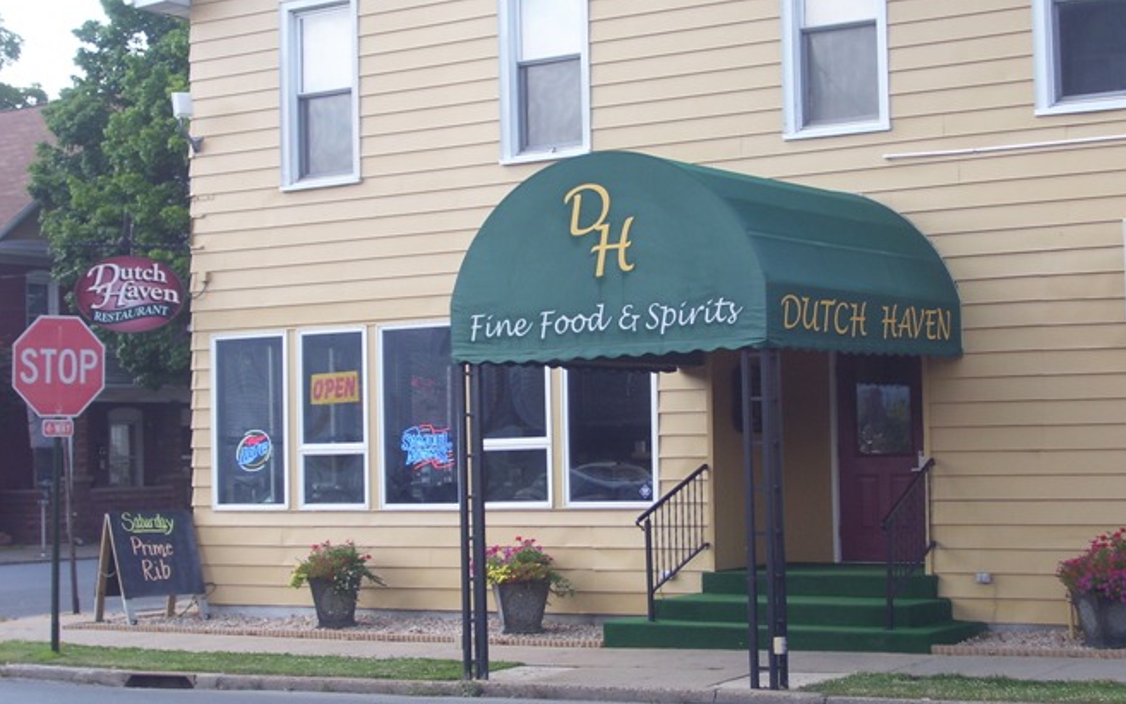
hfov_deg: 29.0
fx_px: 2179
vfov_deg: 18.4
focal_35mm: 71
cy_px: 324
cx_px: 566
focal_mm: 10.8
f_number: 3.6
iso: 80
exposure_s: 1/250
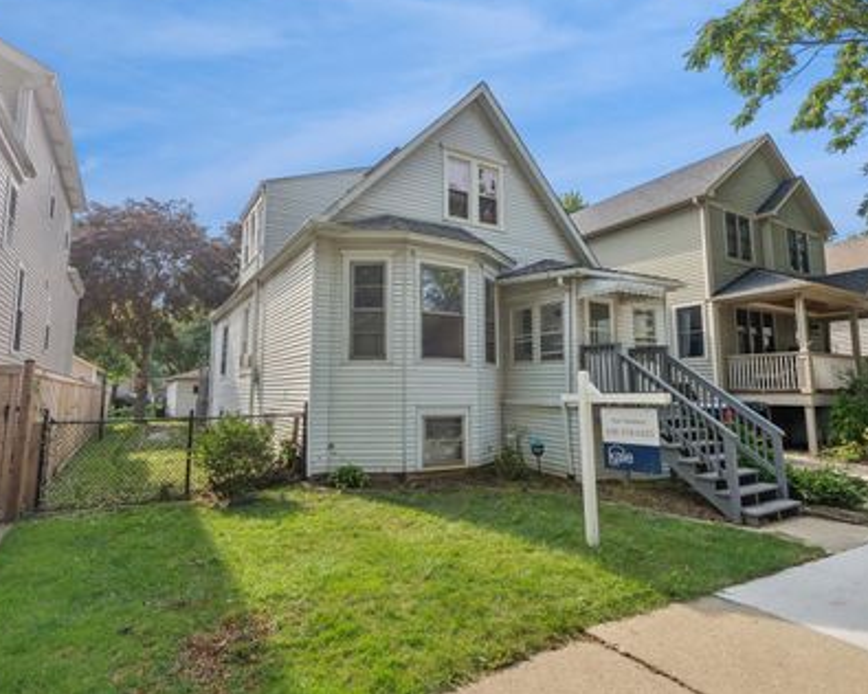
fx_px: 488
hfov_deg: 83.3
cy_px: 333
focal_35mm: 19
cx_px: 446
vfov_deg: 70.8
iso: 100
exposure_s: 1/250
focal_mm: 16
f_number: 8
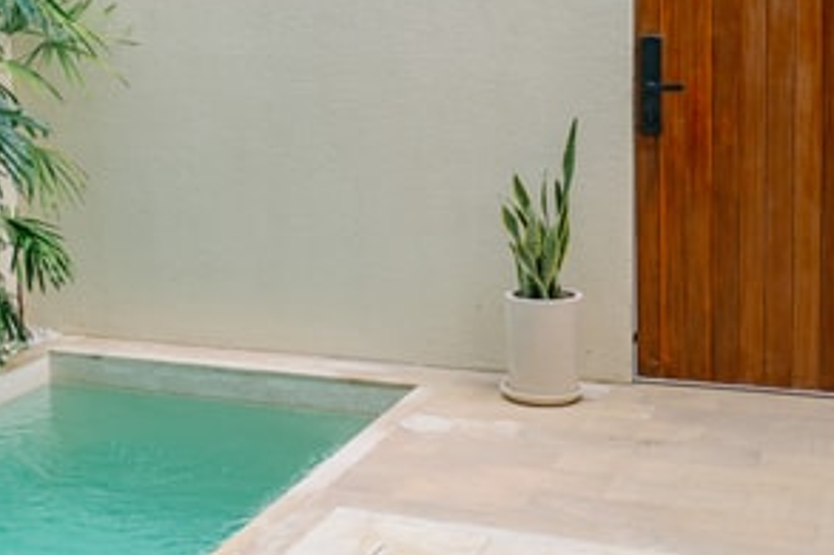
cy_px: 118
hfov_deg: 32.7
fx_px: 1412
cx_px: 296
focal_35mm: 61
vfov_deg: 22.0
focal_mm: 35
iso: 125
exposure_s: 1/1000
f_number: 1.6
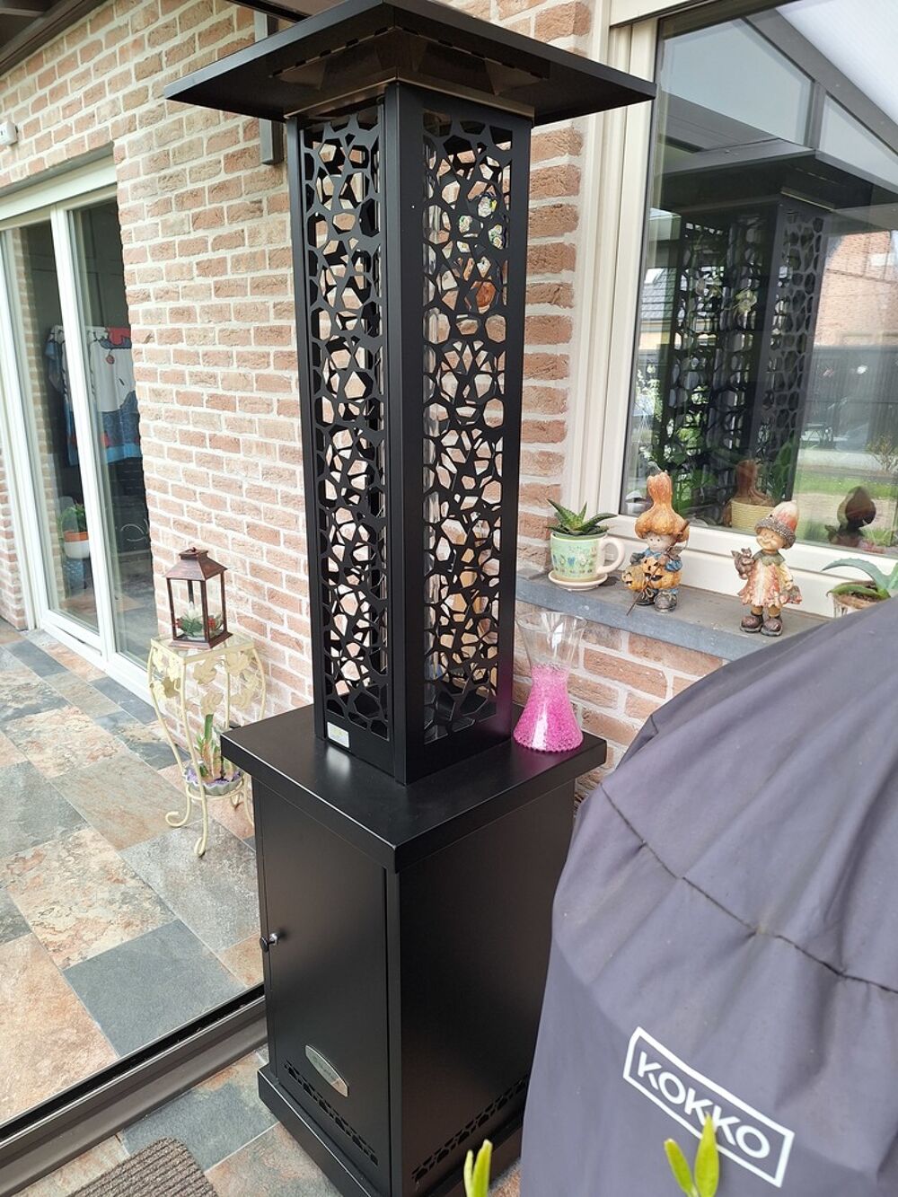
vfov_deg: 73.9
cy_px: 598
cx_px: 449
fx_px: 795
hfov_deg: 58.9
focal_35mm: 23
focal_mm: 5.54
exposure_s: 1/60
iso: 50
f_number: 1.8
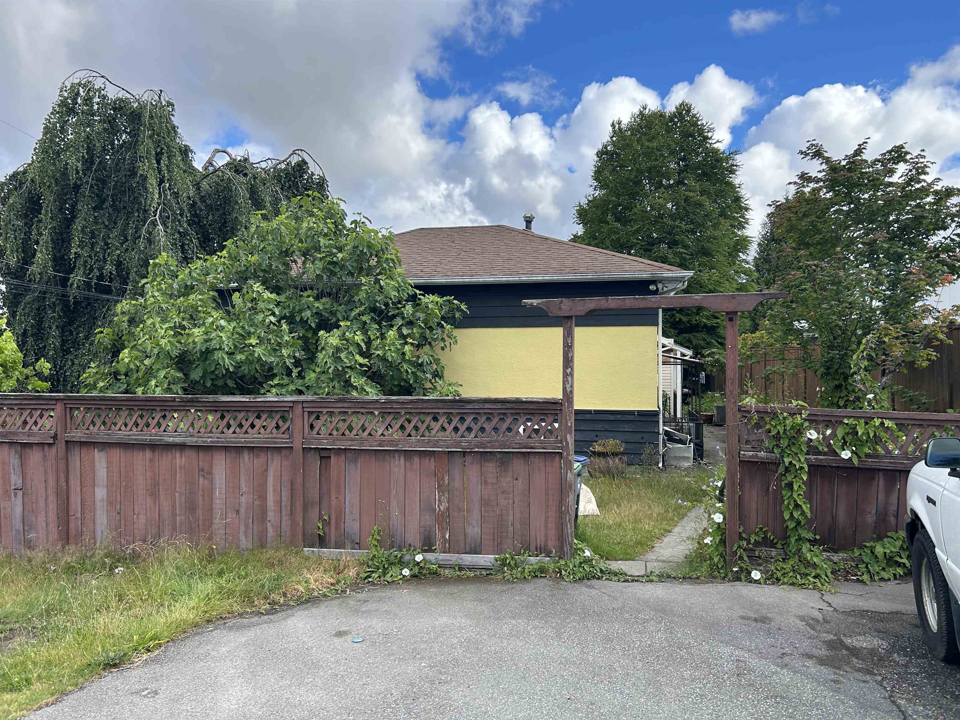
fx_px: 721
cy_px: 360
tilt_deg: -2.1
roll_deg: +0.8
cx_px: 480
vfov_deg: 53.1
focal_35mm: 26
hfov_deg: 67.3
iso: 50
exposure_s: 1/1531
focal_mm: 5.7
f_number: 1.5
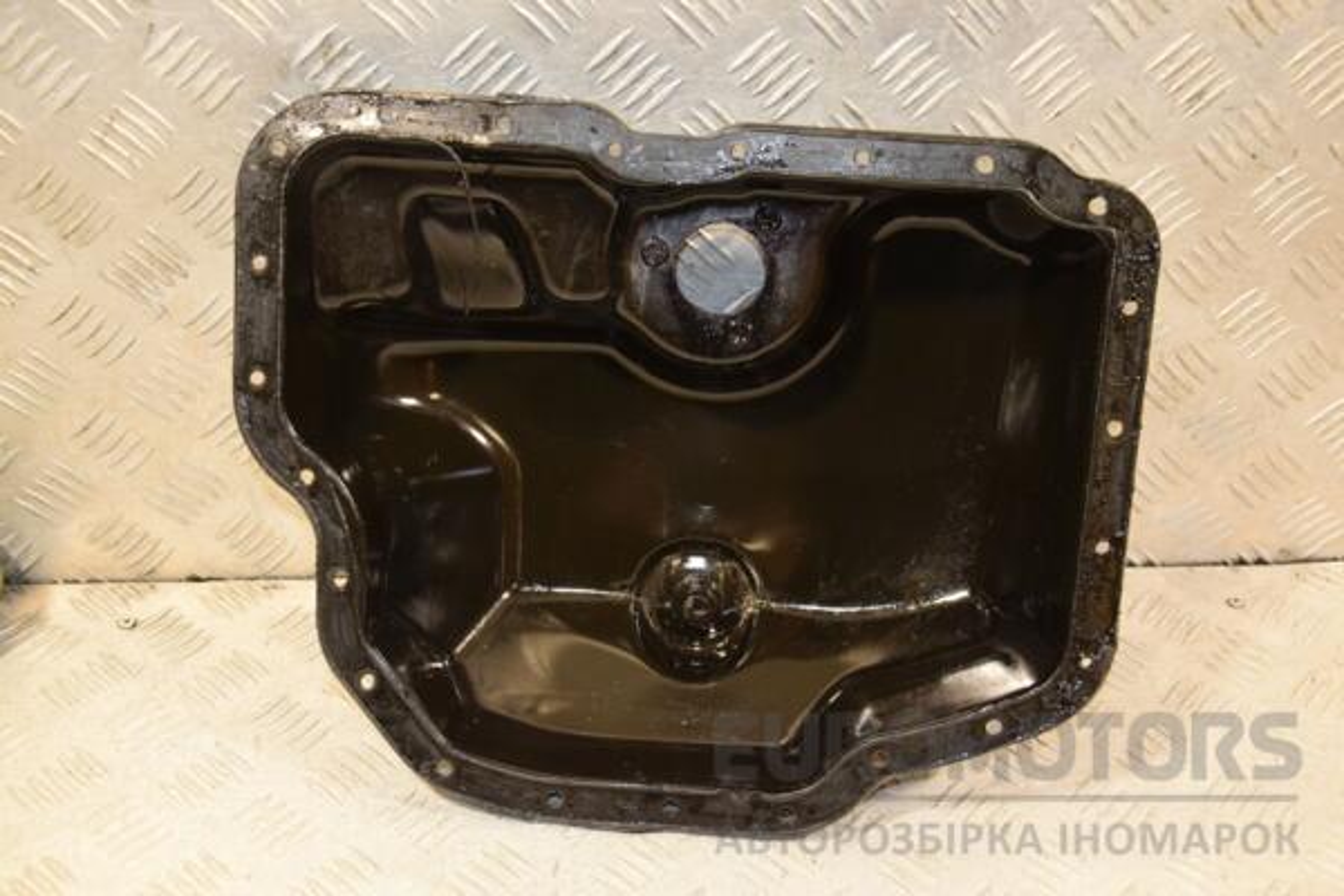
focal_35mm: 48
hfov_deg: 41.1
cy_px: 448
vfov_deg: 28.1
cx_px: 672
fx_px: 1792
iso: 800
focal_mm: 32
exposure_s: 1/125
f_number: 5
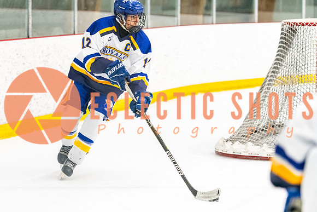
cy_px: 134
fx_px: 1344
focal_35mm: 153
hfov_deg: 13.4
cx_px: 121
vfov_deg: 9.0
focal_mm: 116
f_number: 2.8
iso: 3200
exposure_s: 1/800
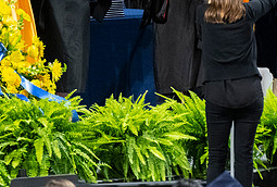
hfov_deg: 2.7
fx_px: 5915
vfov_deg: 1.8
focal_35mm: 766
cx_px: 277
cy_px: -20
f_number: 4
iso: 2000
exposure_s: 1/200
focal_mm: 190
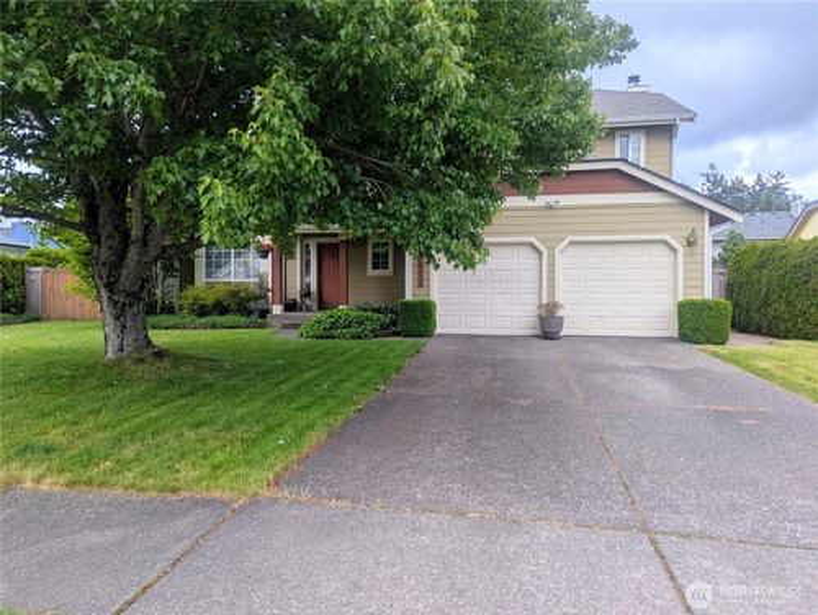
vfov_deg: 56.9
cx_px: 409
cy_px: 308
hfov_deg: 71.5
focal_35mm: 24
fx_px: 568
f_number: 1.85
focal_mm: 6.81
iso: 44
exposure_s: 1/145
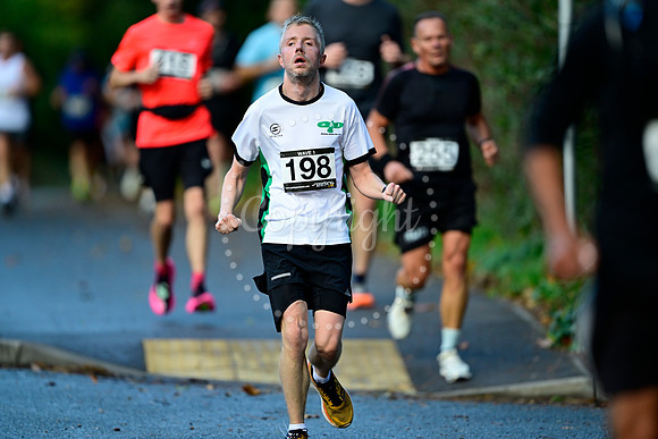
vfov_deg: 3.4
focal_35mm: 400
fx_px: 7312
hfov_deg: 5.2
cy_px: 220
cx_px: 329
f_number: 2.8
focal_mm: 400
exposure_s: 1/1000
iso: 800
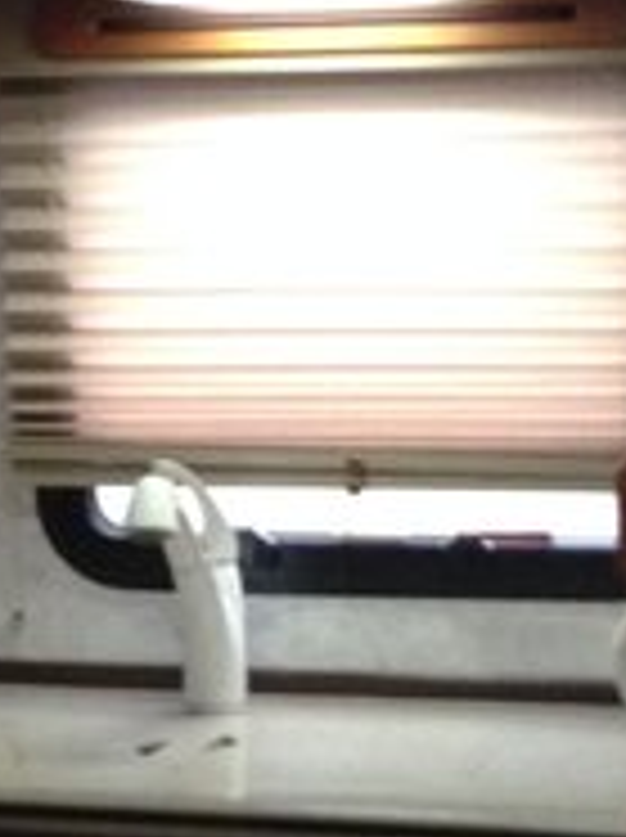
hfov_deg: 10.4
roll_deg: +1.4
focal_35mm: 142
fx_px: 3432
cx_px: 54
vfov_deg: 13.9
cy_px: 482
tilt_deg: -5.2
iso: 400
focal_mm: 4.12
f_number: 2.4
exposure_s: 1/20
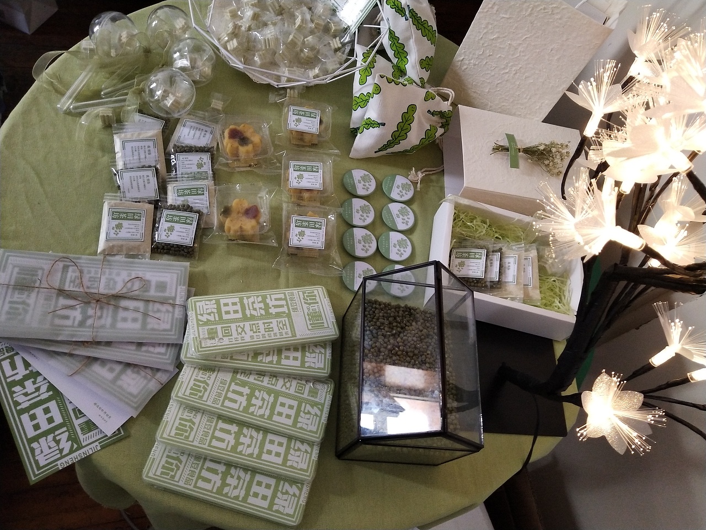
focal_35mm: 30
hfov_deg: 60.0
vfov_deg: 46.8
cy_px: 265
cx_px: 353
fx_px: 612
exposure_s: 1/50
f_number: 1.8
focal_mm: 3.95
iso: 190
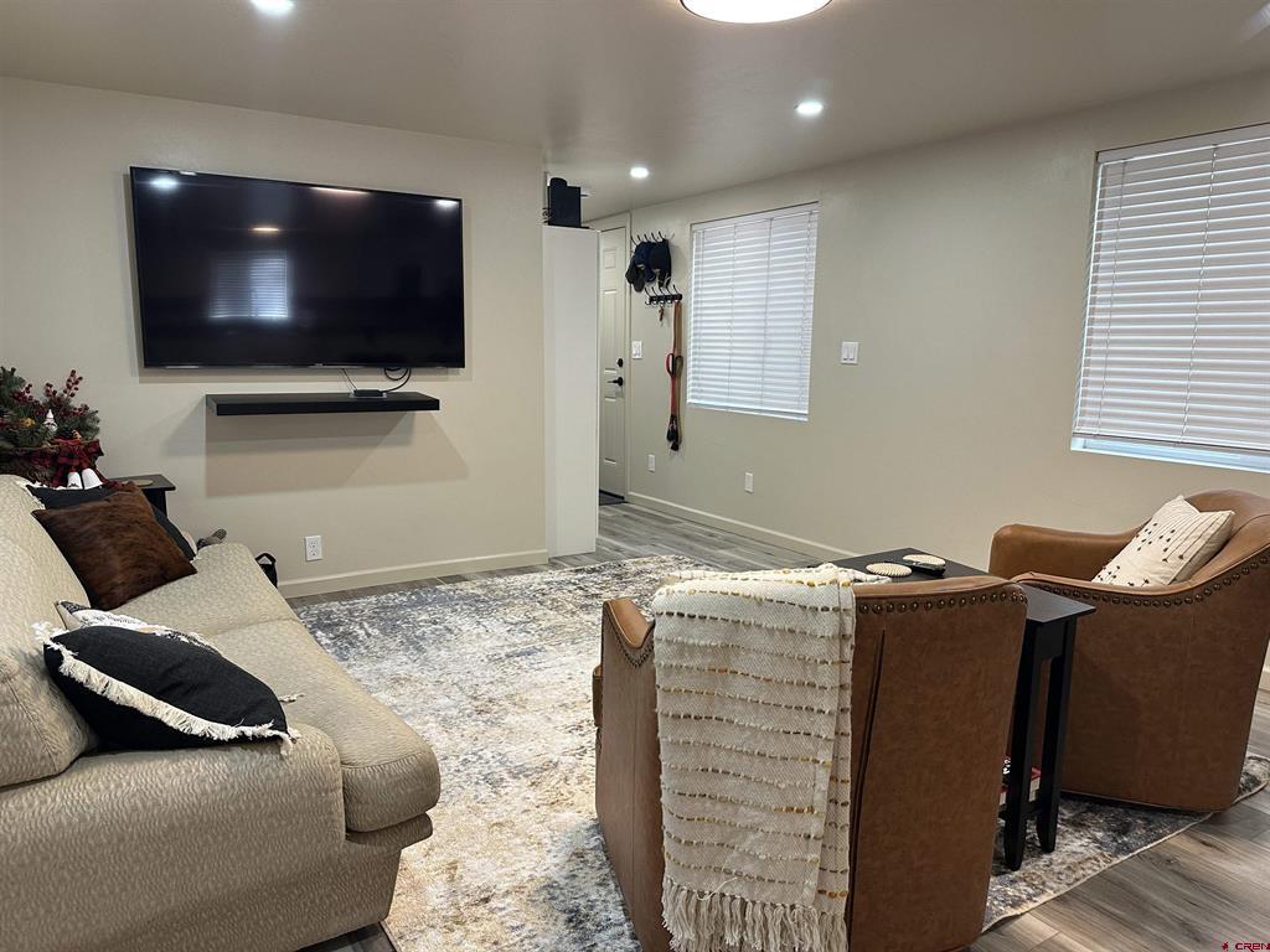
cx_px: 635
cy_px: 476
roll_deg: -0.8
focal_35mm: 24
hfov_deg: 71.6
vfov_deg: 56.8
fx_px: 881
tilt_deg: -9.5
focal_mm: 6.86
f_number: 1.78
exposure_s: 1/120
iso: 200
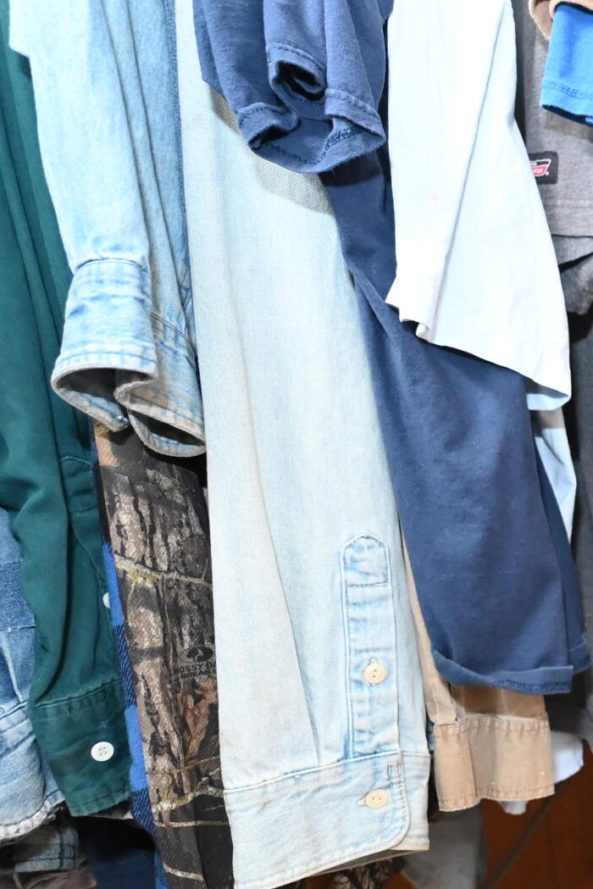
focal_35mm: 40
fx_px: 988
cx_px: 965
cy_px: 586
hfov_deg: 23.7
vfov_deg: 47.7
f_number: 2.8
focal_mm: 14
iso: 3200
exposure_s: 1/80
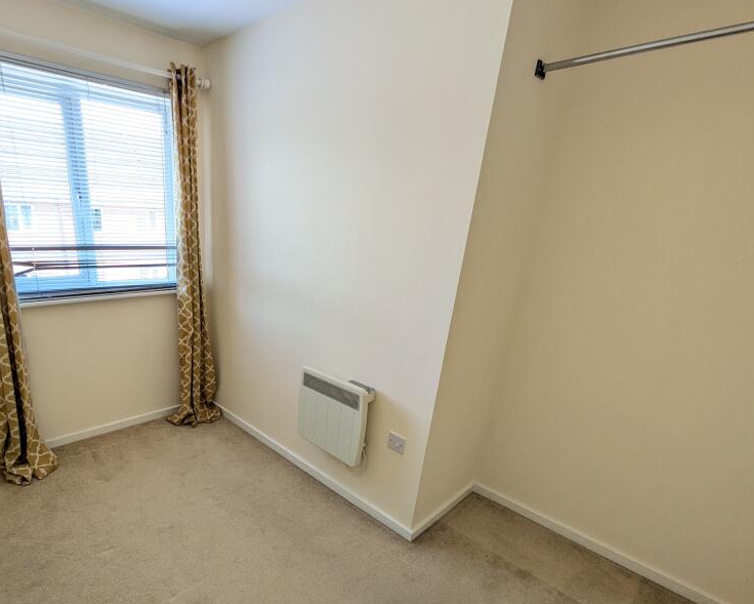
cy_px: 363
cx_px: 260
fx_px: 424
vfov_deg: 70.1
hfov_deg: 80.9
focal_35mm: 19
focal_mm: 1.83
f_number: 2.2
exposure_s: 1/50
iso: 58
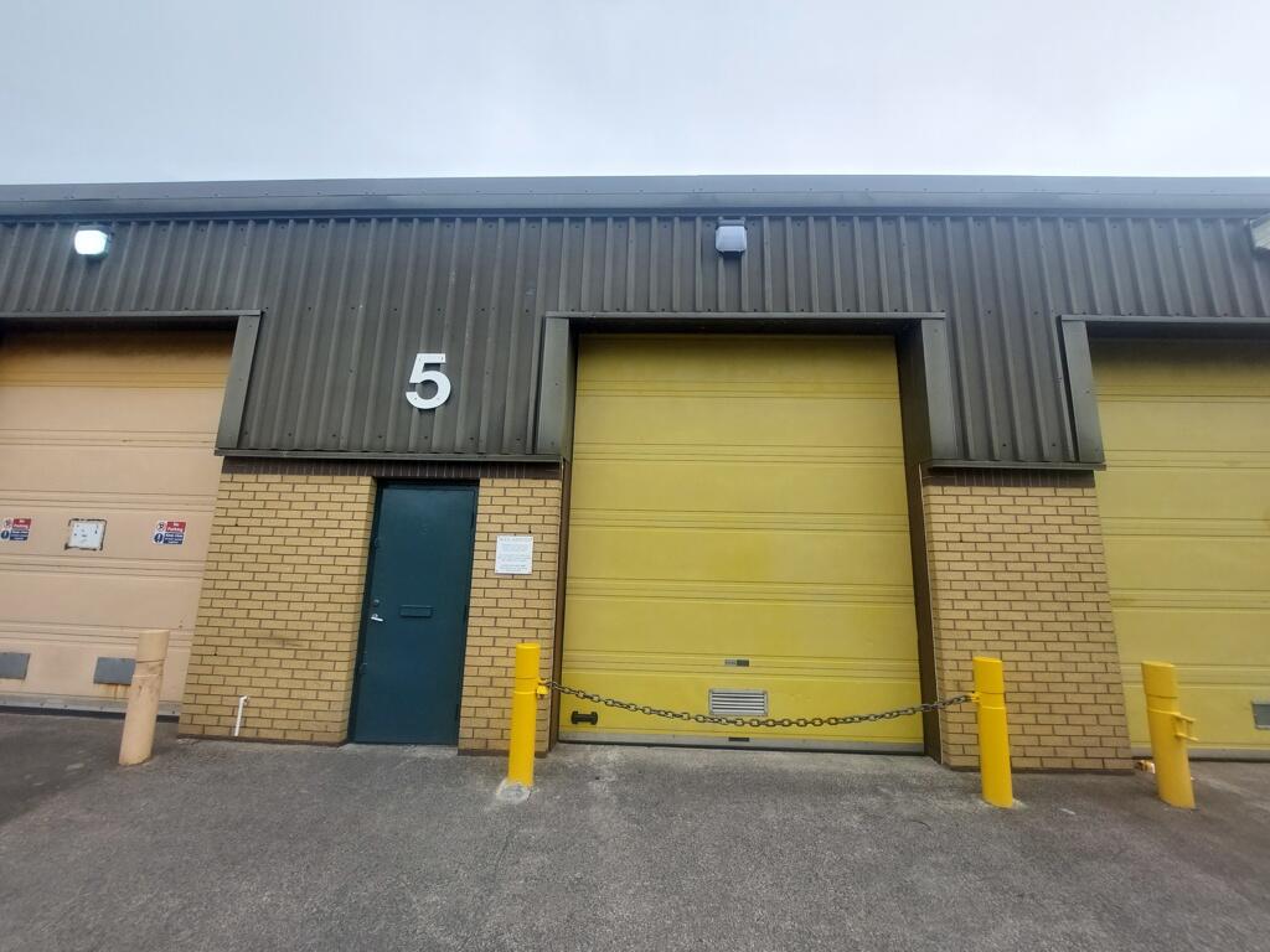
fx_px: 477
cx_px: 635
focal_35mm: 13
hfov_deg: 106.2
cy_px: 476
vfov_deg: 89.9
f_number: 2.2
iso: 50
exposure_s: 1/404
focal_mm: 1.74
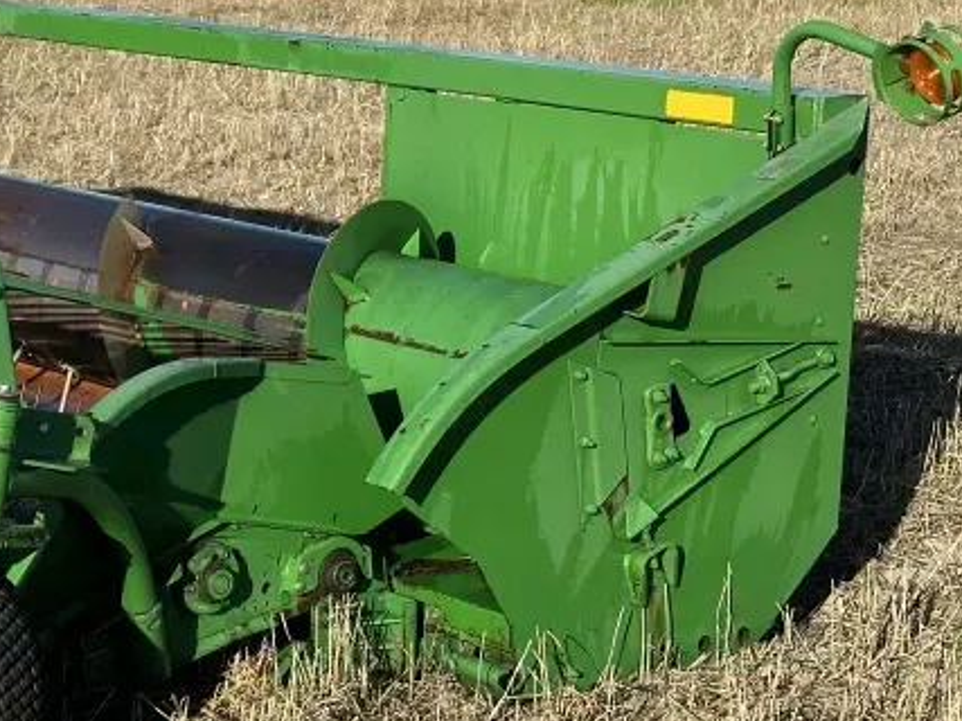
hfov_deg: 17.6
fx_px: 3001
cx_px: -72
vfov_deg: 13.7
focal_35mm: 108
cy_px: 376
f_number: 1.78
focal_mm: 6.86
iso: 64
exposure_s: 1/2976
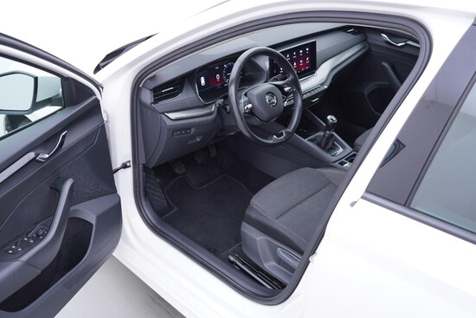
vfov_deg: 36.9
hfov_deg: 53.1
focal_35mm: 36
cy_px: 159
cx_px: 238
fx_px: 476
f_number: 2.8
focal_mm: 24
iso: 125
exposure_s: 1/40
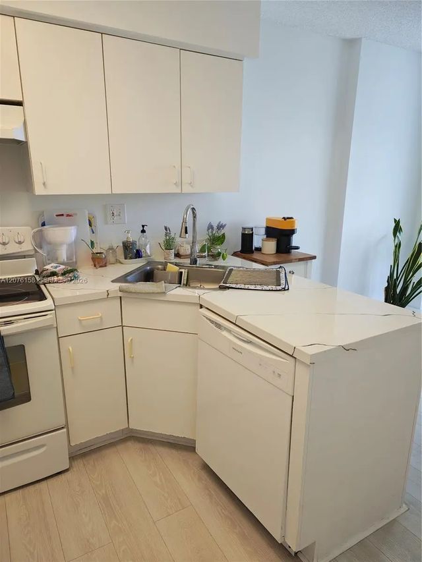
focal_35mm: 24
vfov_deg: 71.6
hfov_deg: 56.8
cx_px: 211
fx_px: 390
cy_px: 281
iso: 778
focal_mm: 5.41
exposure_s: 1/60
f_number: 1.8
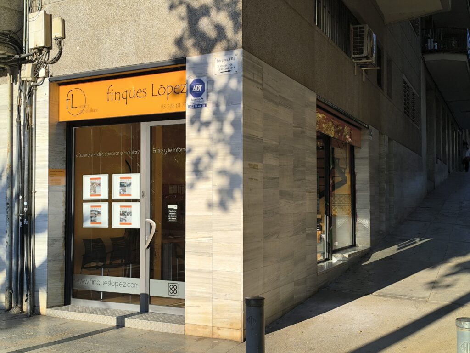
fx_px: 625
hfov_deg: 41.2
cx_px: 235
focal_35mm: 46
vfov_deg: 31.5
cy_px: 176
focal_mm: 6.14
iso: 50
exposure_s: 1/897
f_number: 1.65
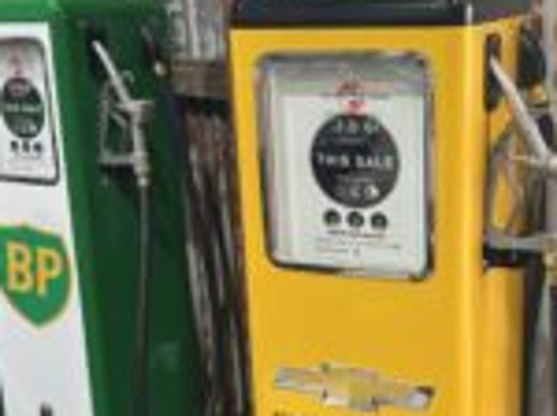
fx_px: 964
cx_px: 340
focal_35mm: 60
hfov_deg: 32.1
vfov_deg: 24.3
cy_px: 266
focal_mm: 5.7
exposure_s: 1/104
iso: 125
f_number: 1.5
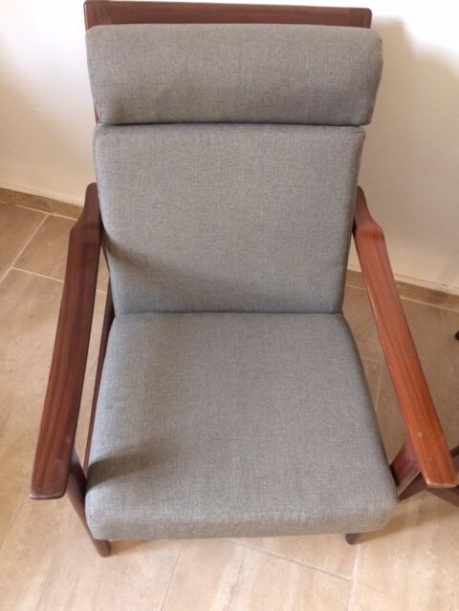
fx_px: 513
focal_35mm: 29
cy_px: 306
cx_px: 230
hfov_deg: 48.2
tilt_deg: -56.6
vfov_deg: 61.7
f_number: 2.2
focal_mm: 4.15
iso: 160
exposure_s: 1/33
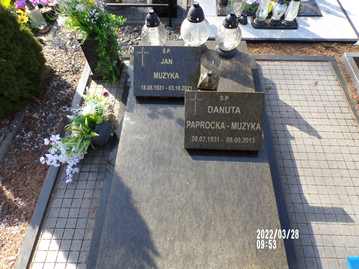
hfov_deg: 71.6
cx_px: 180
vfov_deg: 56.8
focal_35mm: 24
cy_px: 134
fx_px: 249
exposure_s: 1/100
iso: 80
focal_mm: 4.3
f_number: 4.3
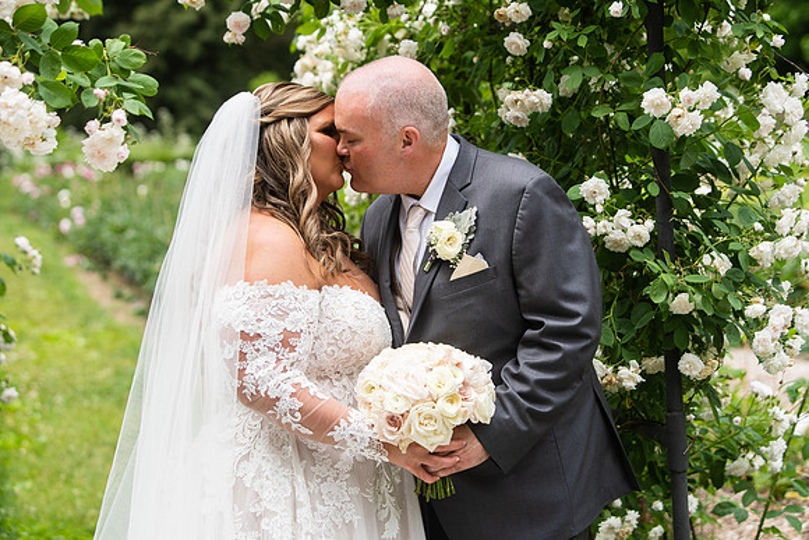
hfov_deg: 25.4
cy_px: 270
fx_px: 1798
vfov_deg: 17.1
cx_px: 404
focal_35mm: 80
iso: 200
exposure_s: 1/1000
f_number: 4
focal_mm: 80
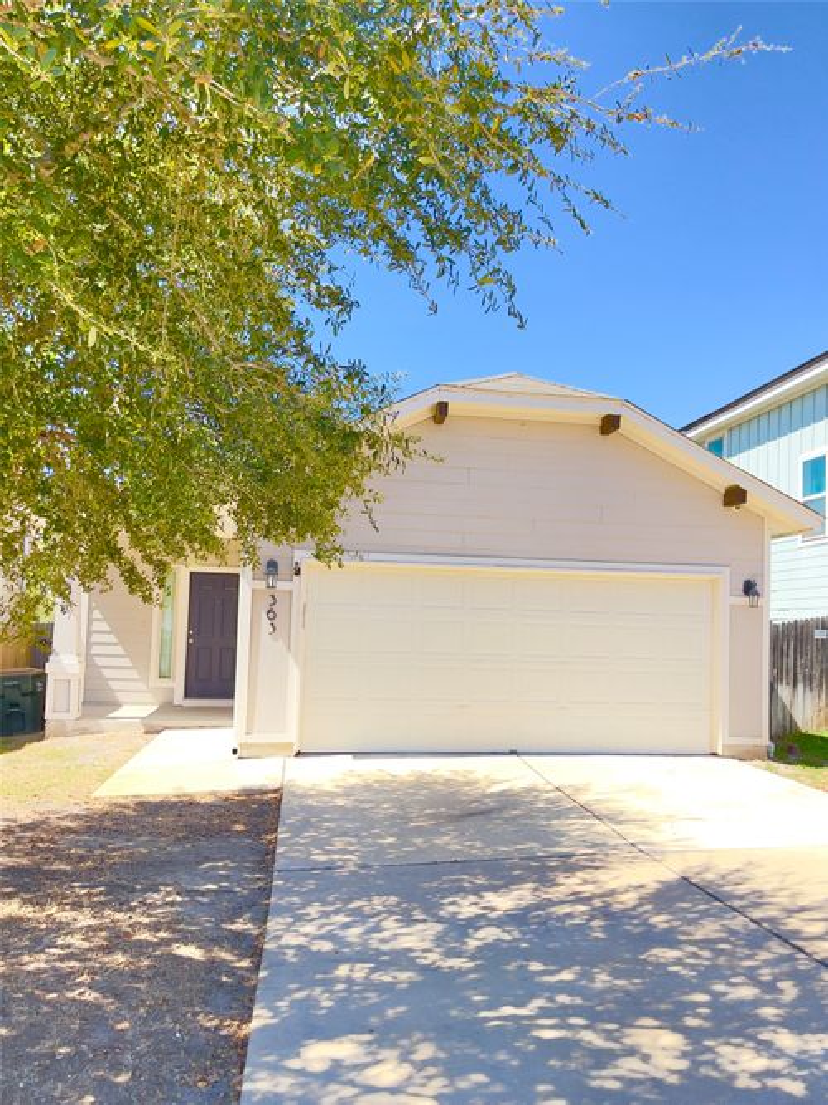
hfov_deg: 54.9
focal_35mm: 25
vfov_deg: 69.4
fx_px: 798
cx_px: 414
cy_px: 552
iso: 32
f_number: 1.6
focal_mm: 5.1
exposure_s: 1/569
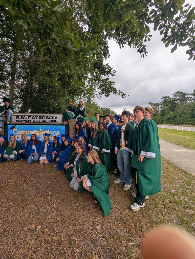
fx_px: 120
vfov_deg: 94.4
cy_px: 130
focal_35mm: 16
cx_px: 98
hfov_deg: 78.2
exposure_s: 1/646
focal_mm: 2.35
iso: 43
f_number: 2.2
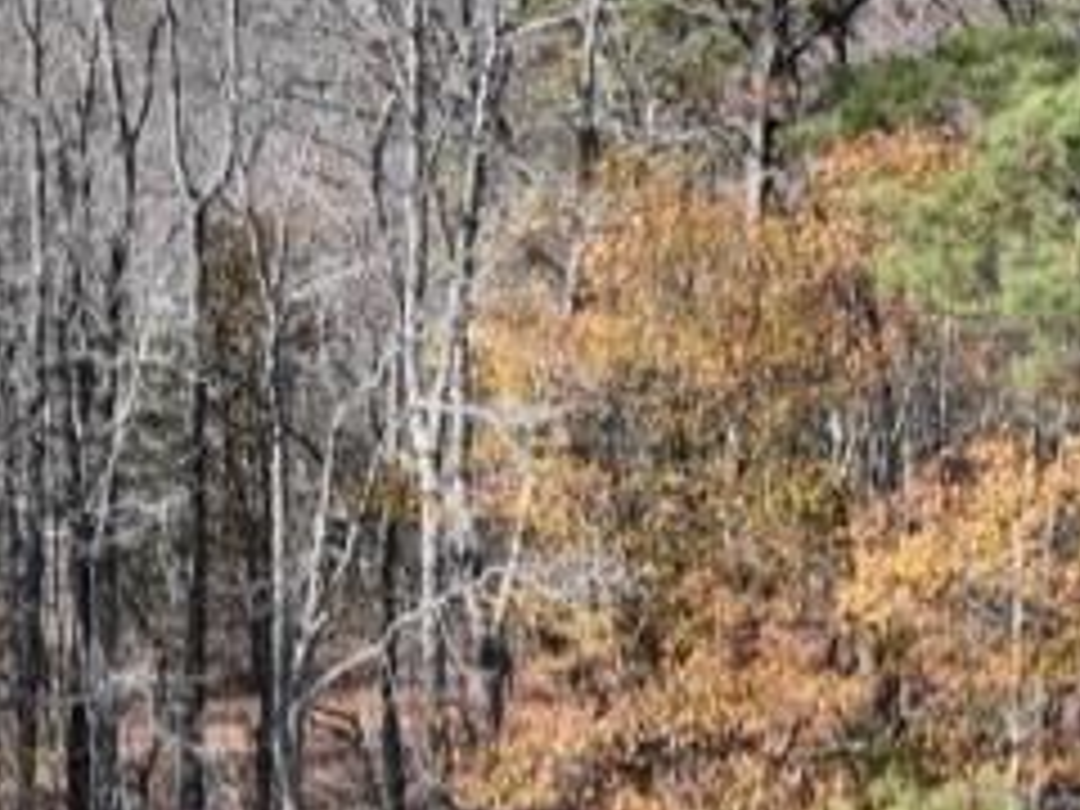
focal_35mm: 120
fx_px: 3744
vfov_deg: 12.1
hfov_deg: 16.2
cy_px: 898
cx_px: 135
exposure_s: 1/120
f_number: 2.8
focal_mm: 12.29
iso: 130
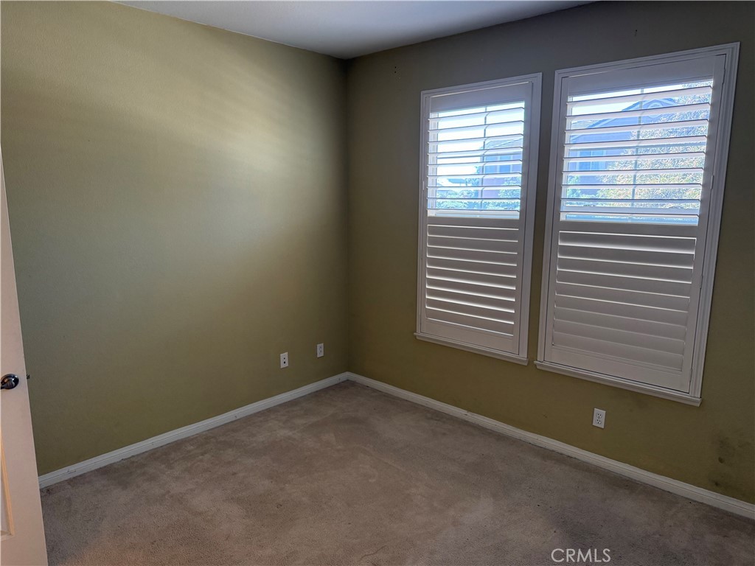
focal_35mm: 24
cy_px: 283
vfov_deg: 56.8
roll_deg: -0.7
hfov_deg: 71.6
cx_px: 378
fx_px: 523
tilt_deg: -8.6
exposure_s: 1/120
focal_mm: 6.76
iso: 250
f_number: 1.78
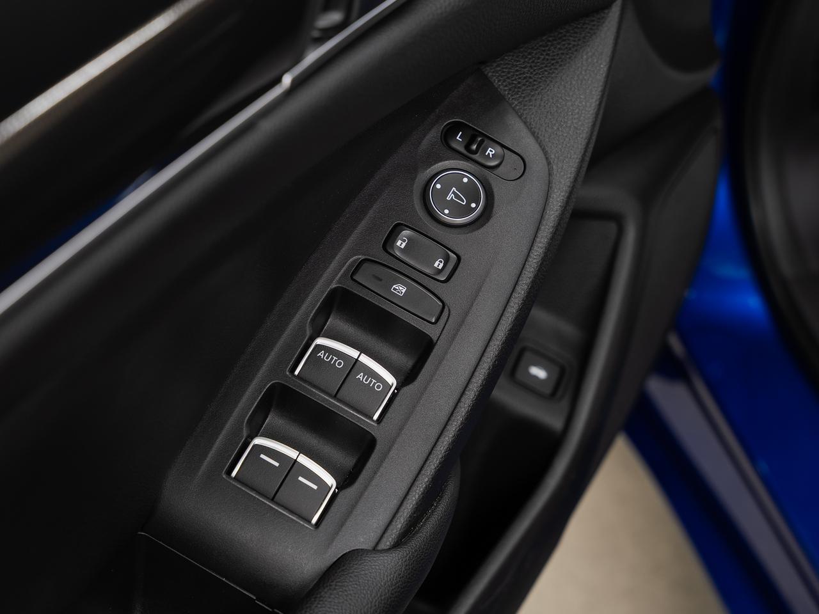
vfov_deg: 22.1
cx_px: 410
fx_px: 1574
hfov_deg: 29.2
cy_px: 307
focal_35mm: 67
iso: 100
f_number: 5.6
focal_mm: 61.5
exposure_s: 1/2
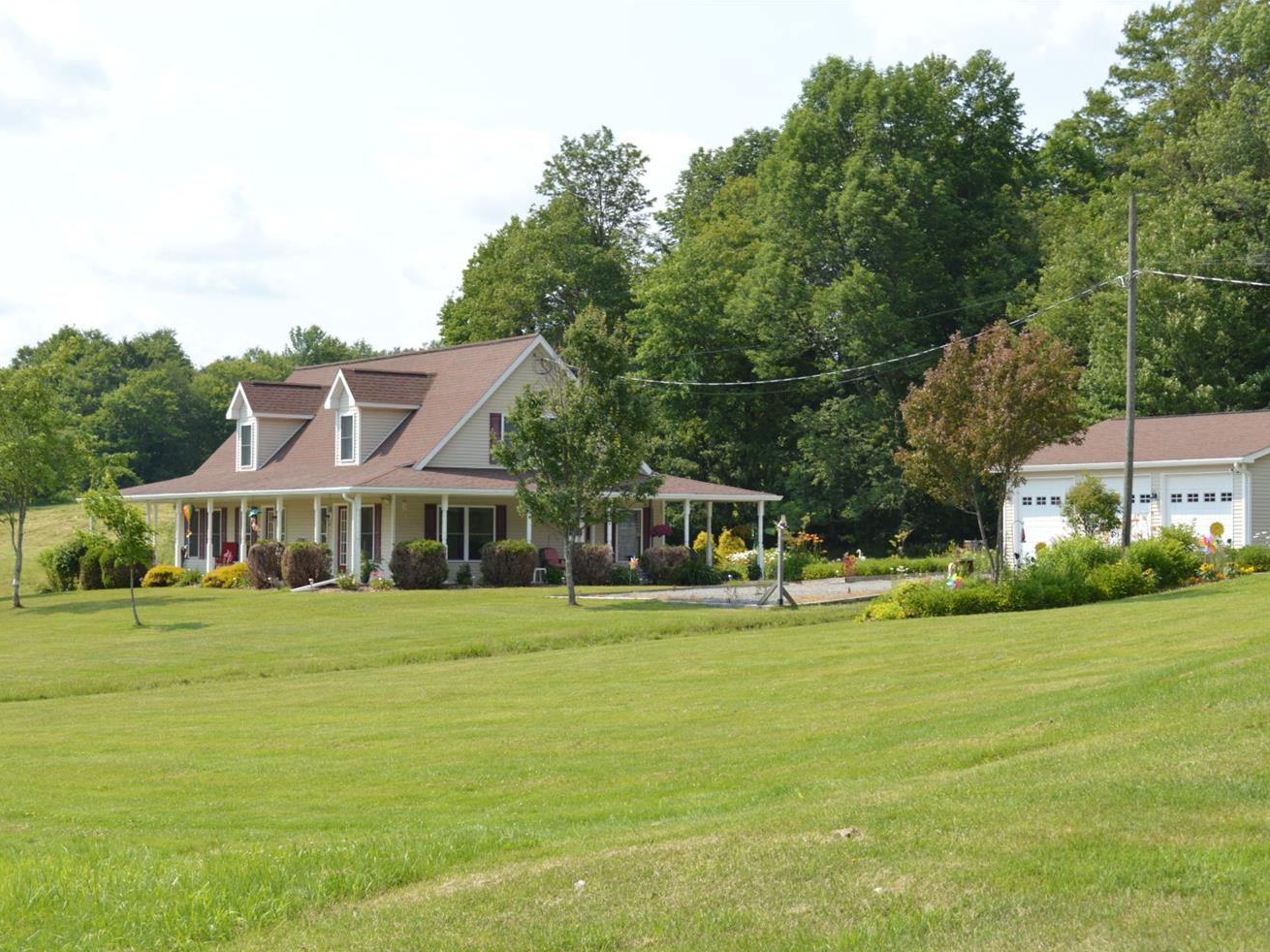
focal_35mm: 66
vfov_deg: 22.2
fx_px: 2421
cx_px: 718
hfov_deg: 29.4
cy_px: 481
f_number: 8
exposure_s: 1/200
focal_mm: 40
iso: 100
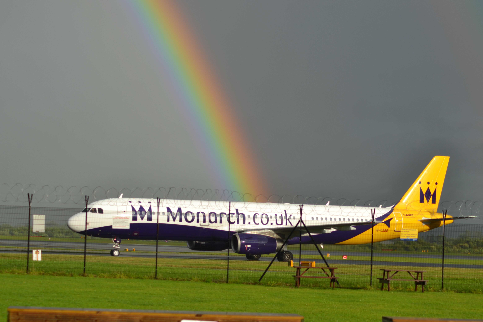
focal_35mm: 105
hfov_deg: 19.5
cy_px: 161
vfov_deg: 13.0
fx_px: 1409
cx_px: 242
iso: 100
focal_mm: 70
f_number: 5.6
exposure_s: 1/500
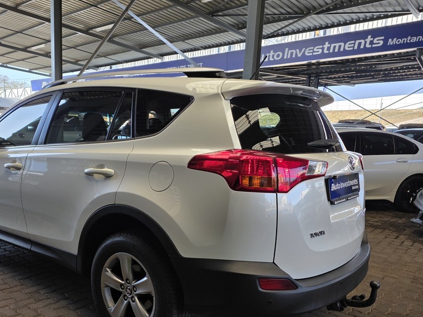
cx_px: 151
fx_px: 379
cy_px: 197
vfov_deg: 45.1
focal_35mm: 31
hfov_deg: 57.4
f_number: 1.7
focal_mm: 6.25
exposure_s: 1/359
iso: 32
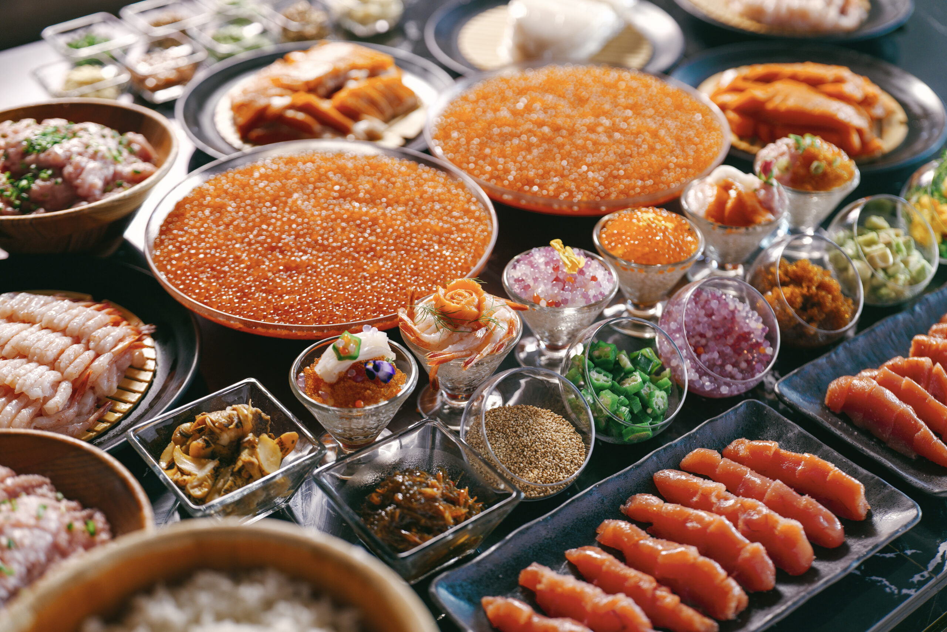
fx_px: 1315
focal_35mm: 50
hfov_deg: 39.6
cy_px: 316
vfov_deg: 27.0
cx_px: 474
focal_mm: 50
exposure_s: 1/8
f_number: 2
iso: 320
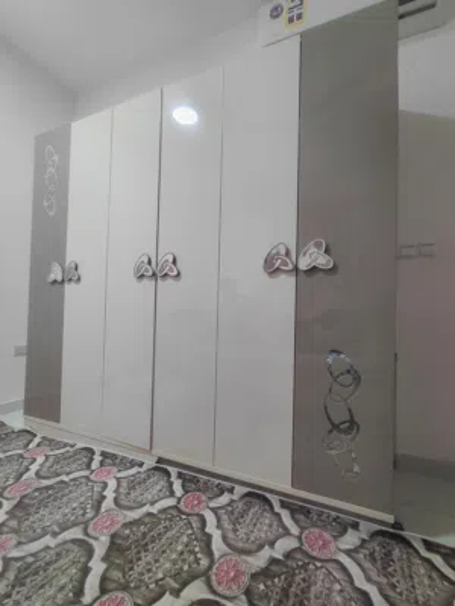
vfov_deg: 94.5
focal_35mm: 16
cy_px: 303
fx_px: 280
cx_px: 228
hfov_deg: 78.1
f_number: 2.2
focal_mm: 1.64
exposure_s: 1/60
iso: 125
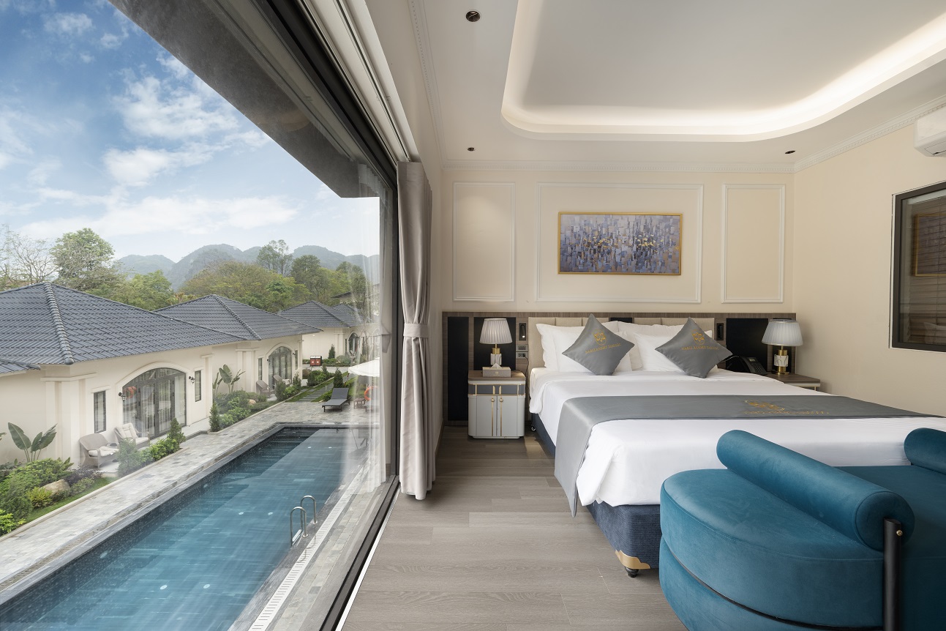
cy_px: 316
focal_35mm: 14
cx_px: 473
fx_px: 368
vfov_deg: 81.2
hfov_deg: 104.3
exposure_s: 1/200
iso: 100
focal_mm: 14
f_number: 8
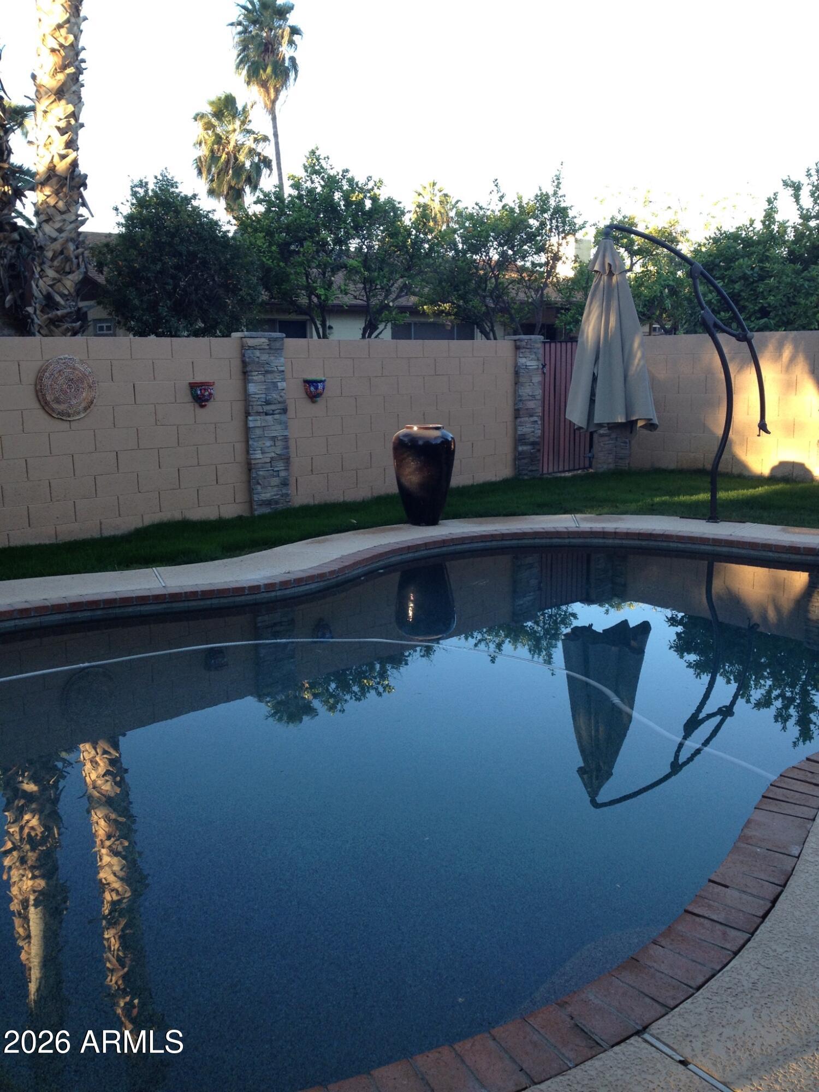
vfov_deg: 52.6
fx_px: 1104
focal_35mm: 35
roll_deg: +1.3
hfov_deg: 40.7
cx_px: 410
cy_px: 546
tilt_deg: -11.3
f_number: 2.4
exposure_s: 1/136
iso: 50
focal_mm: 4.28
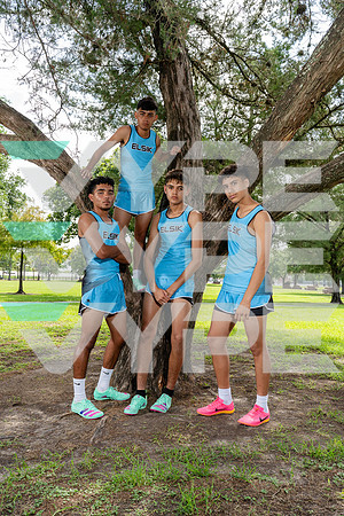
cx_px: 172
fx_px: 430
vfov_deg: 61.9
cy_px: 258
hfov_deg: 43.6
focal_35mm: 30
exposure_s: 1/250
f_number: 6.3
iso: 250
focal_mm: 30
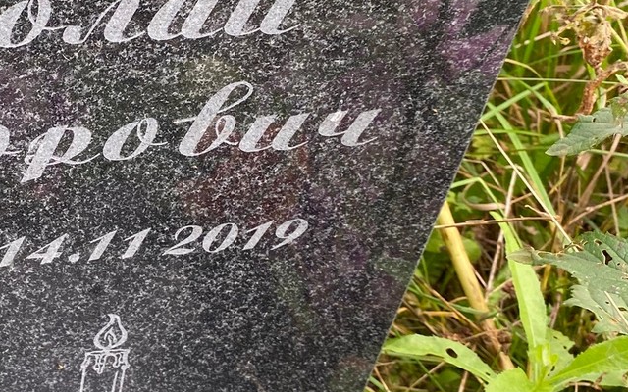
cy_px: 162
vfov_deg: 20.9
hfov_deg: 30.5
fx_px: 1061
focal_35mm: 62
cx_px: -6
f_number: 1.8
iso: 32
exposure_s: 1/447
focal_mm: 4.25
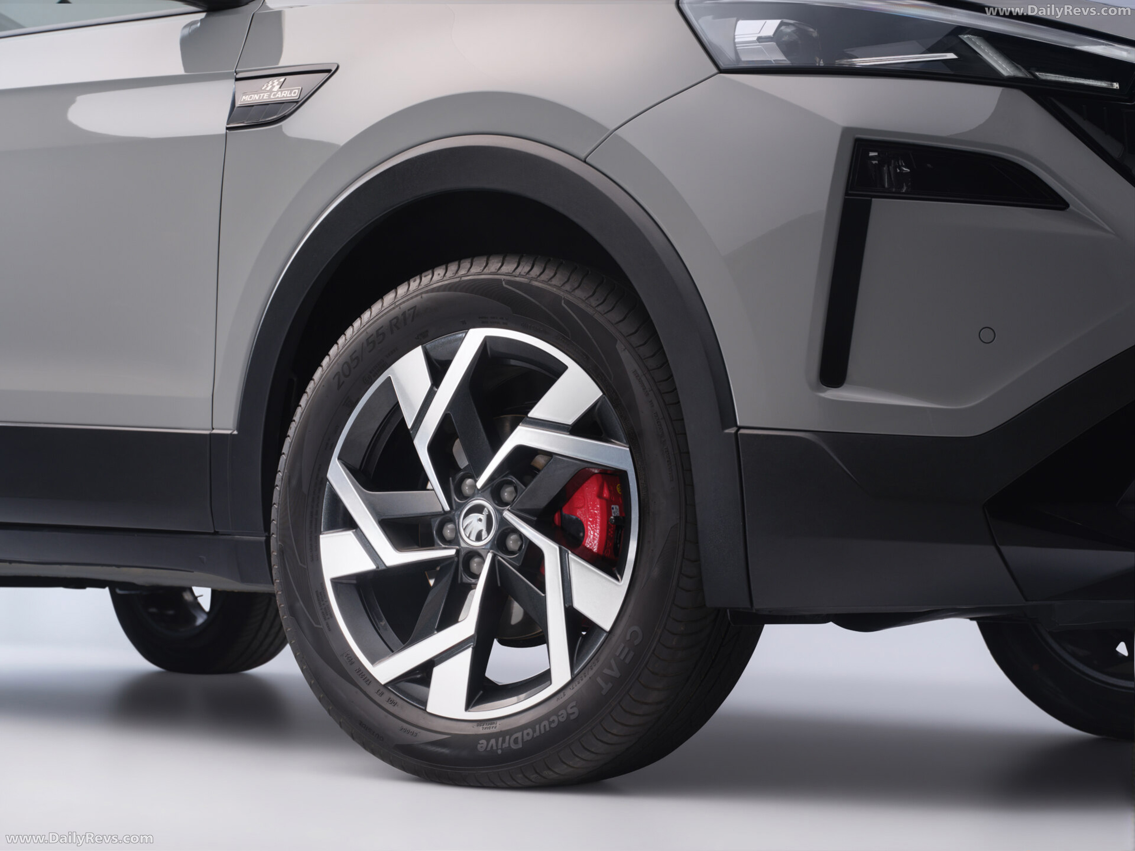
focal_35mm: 79
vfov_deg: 18.7
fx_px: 2590
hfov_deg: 24.7
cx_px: 568
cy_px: 426
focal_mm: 100
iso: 320
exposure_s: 1/125
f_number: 11
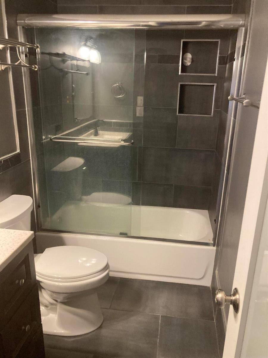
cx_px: 134
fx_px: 289
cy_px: 179
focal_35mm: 28
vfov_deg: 63.4
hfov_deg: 49.7
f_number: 1.8
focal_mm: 3.99
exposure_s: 1/40
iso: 320
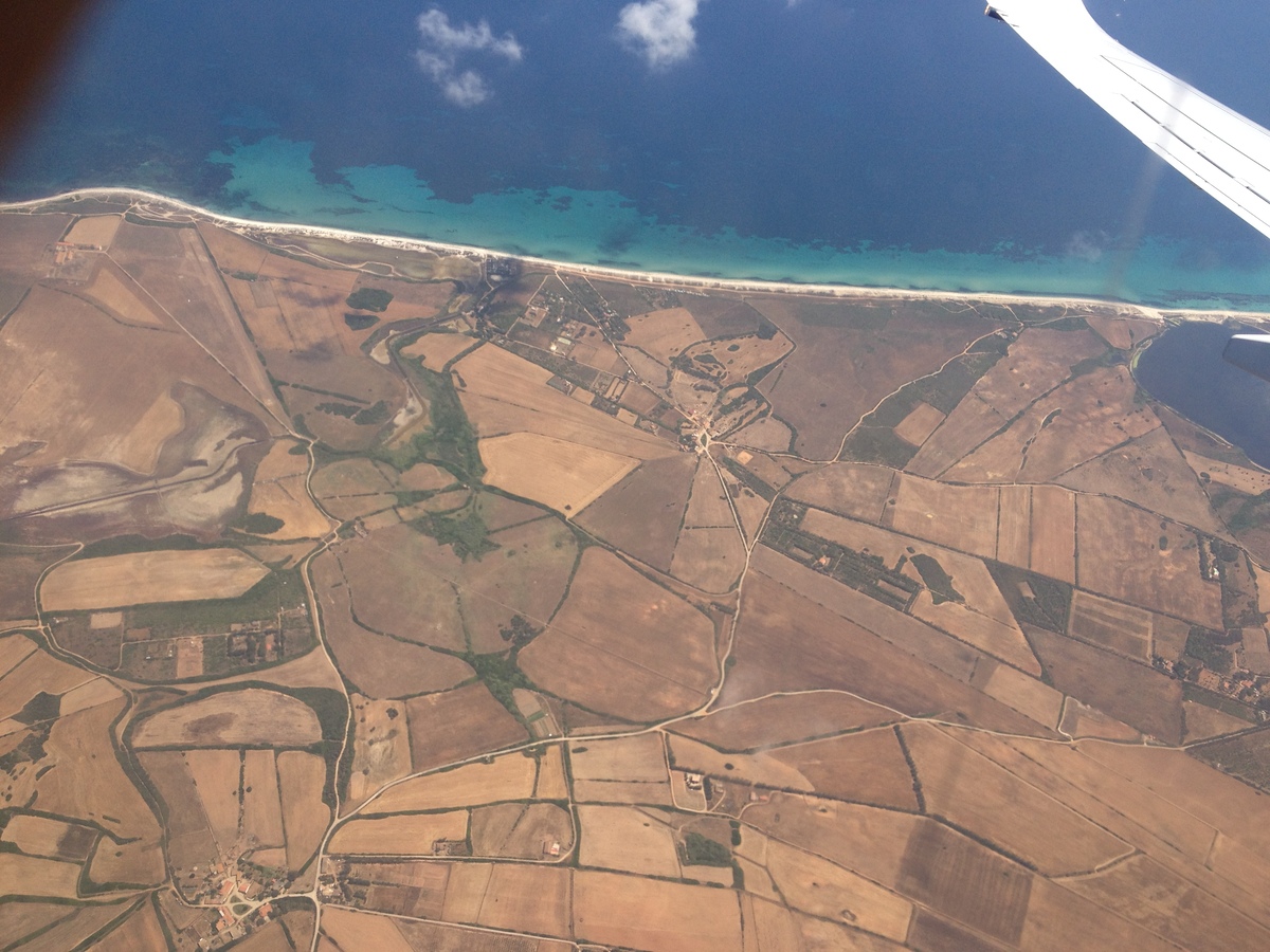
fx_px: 1284
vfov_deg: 40.7
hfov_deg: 52.6
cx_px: 635
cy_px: 476
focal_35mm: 35
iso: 50
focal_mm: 4.28
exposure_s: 1/756
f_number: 2.4
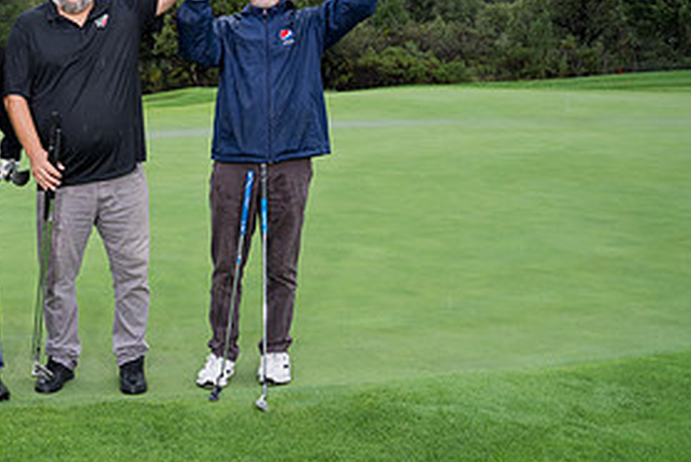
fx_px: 961
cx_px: 27
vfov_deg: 26.4
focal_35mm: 50
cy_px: 76
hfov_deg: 36.3
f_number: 5.6
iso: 400
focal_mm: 24
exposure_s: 1/400
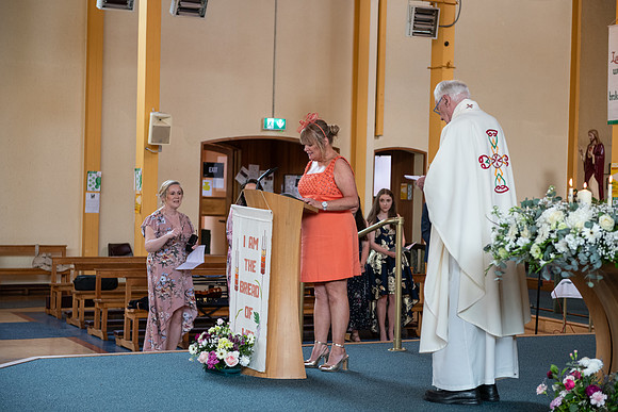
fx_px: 1202
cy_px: 206
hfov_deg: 28.8
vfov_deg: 19.5
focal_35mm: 70
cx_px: 309
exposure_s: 1/160
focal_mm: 70
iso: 640
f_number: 3.5
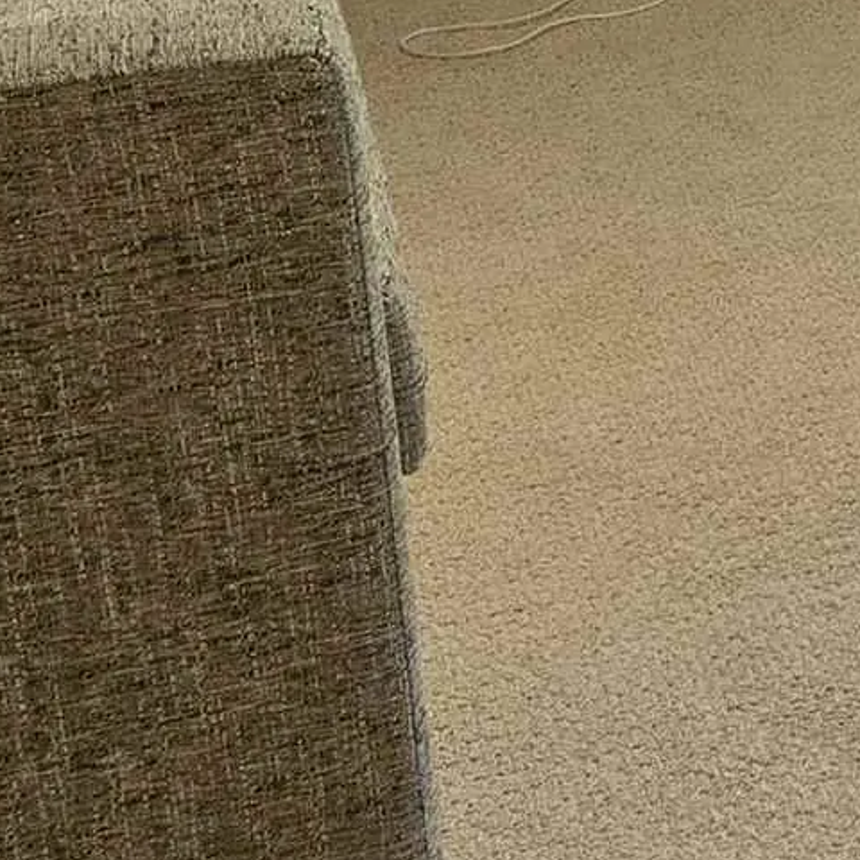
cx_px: 1612
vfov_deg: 13.1
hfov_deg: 12.2
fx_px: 3654
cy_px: -118
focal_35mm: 130
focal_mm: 5.4
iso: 250
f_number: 1.8
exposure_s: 1/120
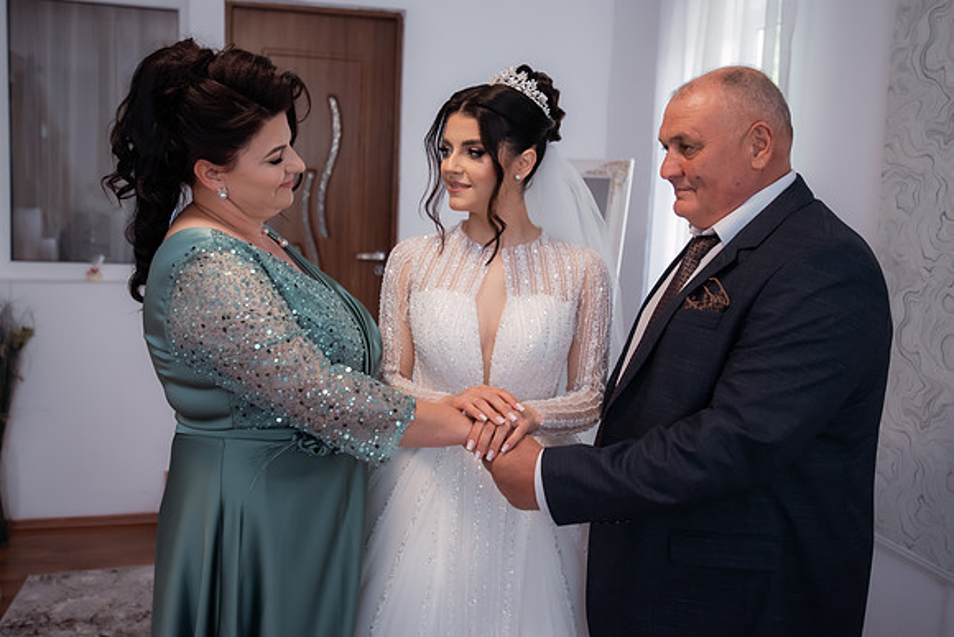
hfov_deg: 55.3
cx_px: 460
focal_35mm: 34
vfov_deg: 38.5
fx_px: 910
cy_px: 277
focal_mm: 30
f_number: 2.8
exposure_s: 1/250
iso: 1600
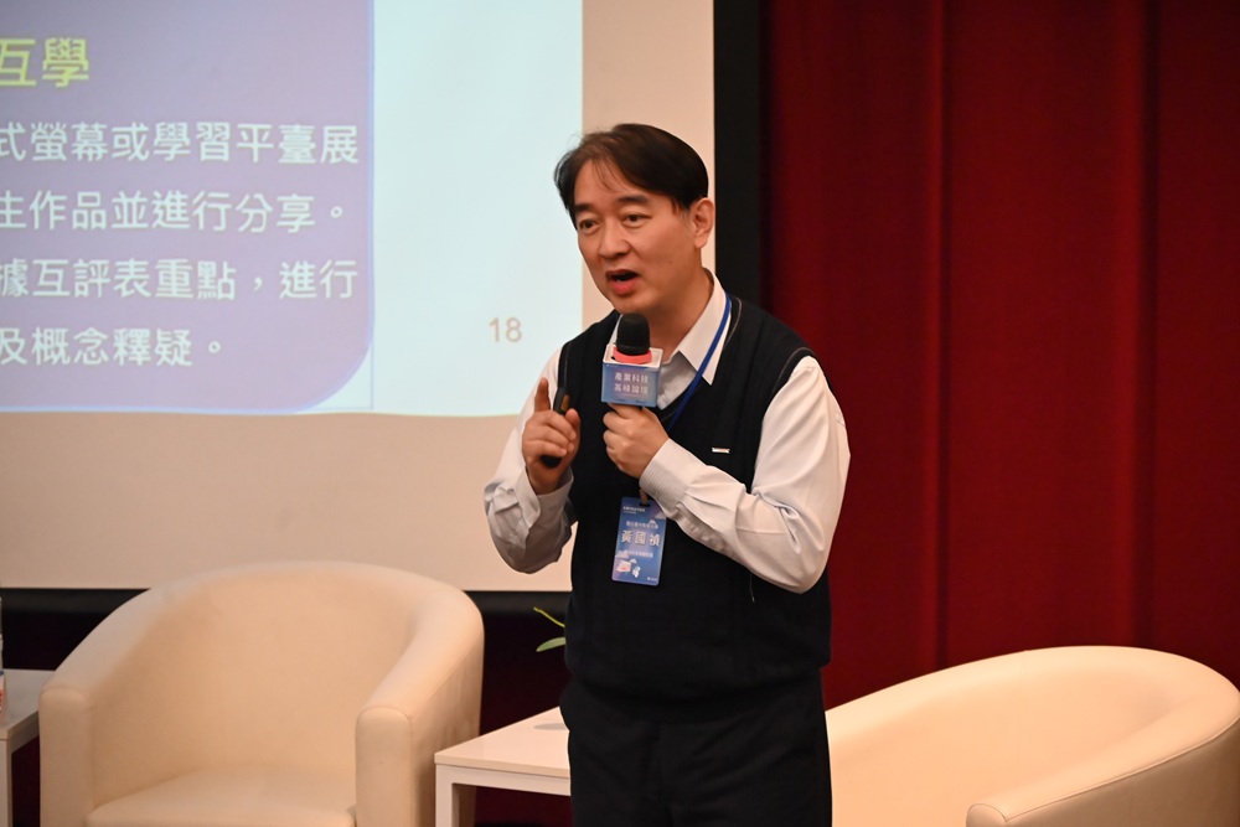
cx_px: 620
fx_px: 5684
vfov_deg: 8.3
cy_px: 414
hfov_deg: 12.5
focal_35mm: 165
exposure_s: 1/125
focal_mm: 165
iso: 10000
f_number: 6.3
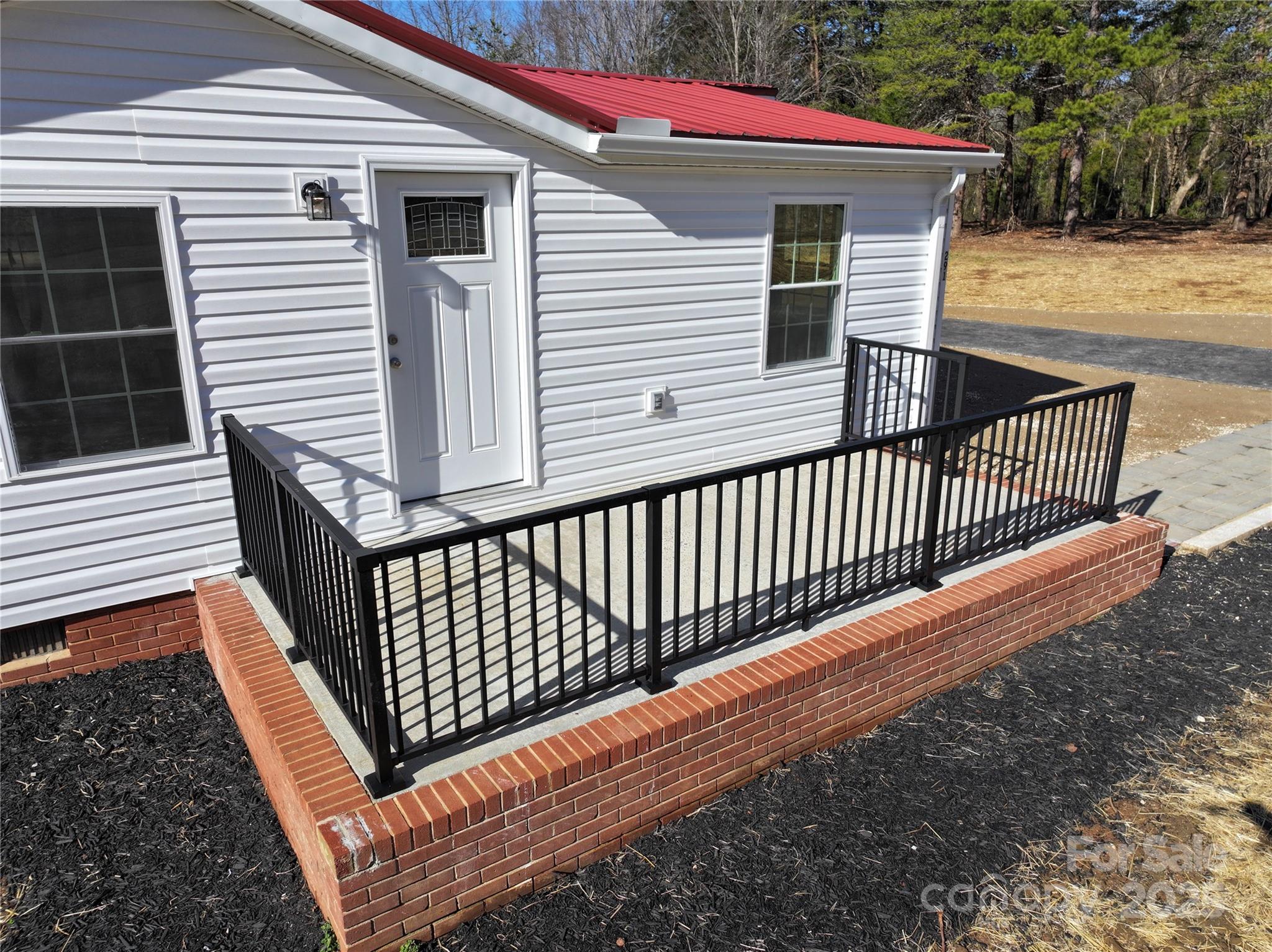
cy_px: 476
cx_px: 636
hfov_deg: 71.6
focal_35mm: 24
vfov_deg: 56.8
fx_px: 881
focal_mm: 12.29
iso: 110
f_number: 2.8
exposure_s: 1/2000
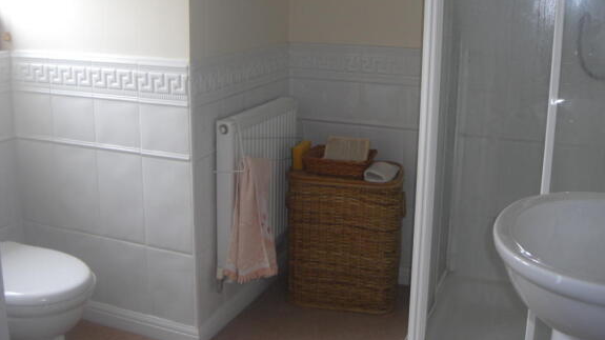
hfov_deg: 48.4
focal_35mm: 42
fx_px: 674
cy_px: 118
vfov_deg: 28.2
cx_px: 306
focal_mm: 7.9
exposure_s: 1/60
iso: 200
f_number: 2.8
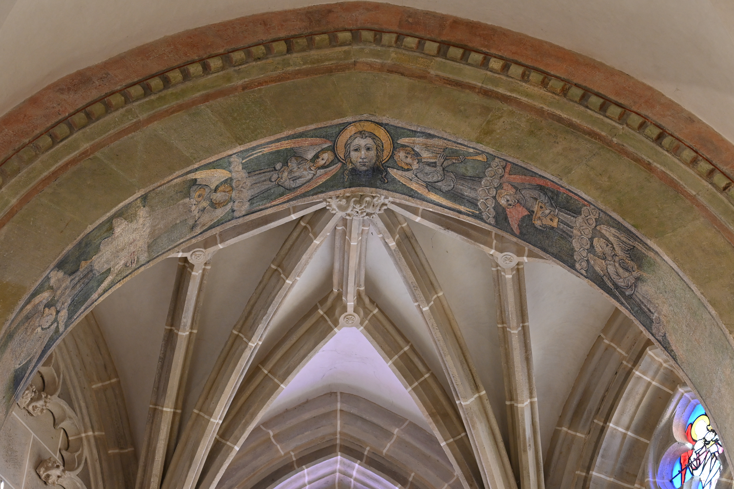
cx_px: 367
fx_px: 1529
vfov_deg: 18.2
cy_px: 244
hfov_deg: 27.0
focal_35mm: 75
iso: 1250
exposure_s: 1/125
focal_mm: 50
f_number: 2.8
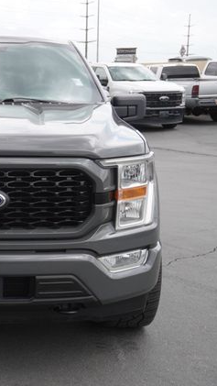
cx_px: -28
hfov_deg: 19.2
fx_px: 611
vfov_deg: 35.0
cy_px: 193
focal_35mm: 60
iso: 100
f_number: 6.3
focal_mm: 25
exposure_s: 1/125
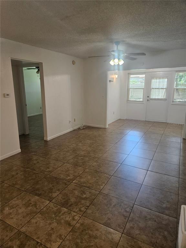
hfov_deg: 58.9
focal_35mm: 23
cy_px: 124
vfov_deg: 73.9
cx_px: 93
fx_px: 165
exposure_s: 1/120
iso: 200
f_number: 1.8
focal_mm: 5.4
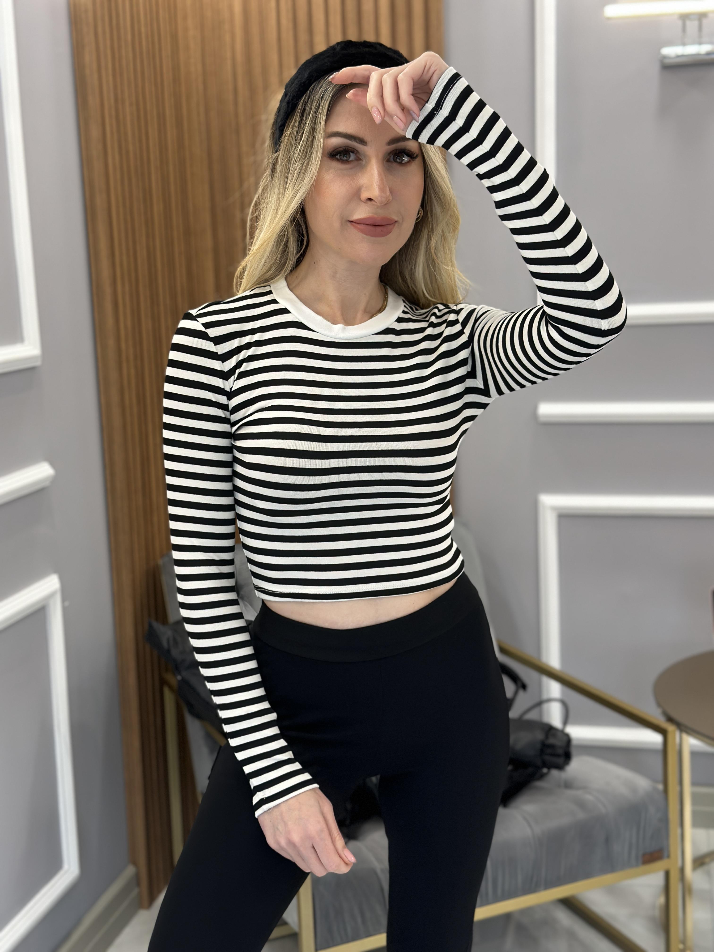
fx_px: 1320
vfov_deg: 39.7
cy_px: 476
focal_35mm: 48
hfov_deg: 30.3
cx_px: 357
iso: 125
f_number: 1.78
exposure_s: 1/100
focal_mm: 6.86
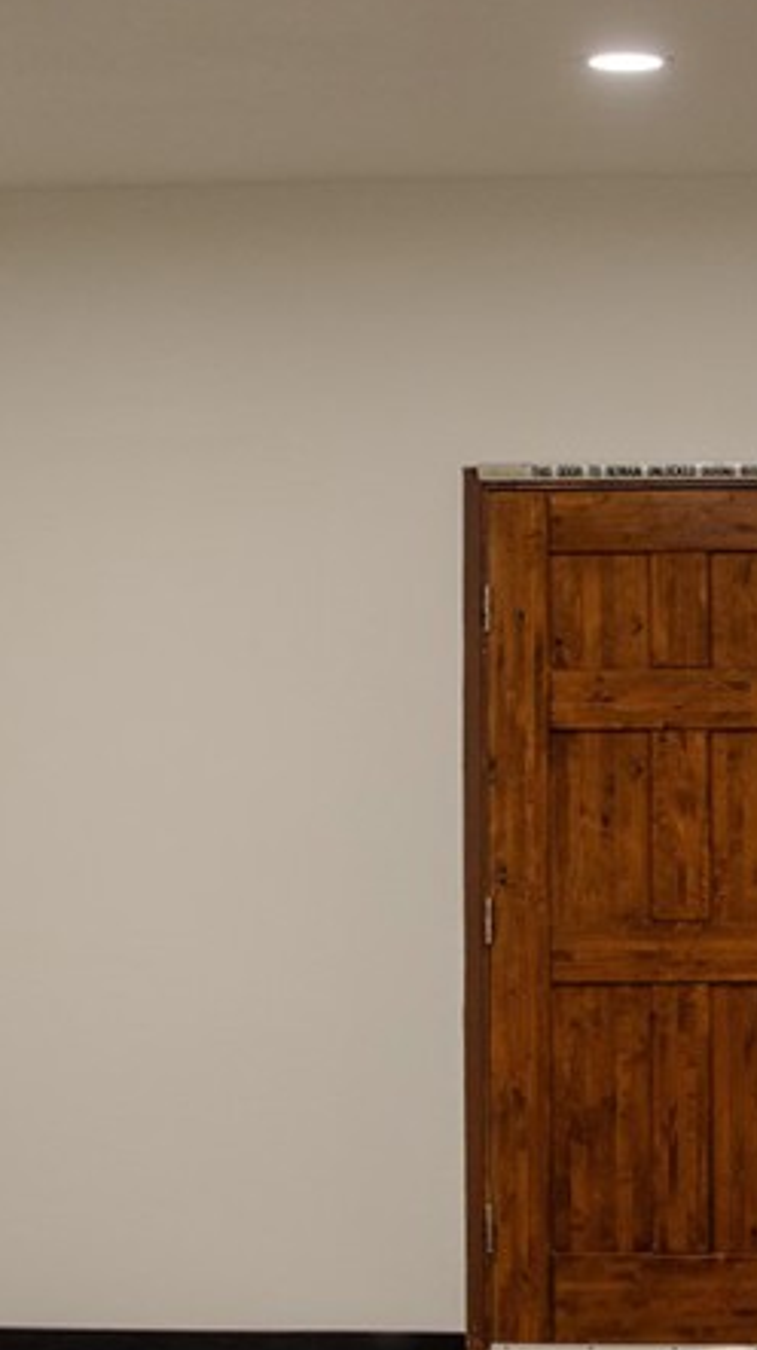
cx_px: 653
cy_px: 820
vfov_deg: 25.0
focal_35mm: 85
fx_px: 3039
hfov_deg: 14.1
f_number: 4.5
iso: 1000
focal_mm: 35
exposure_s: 1/160
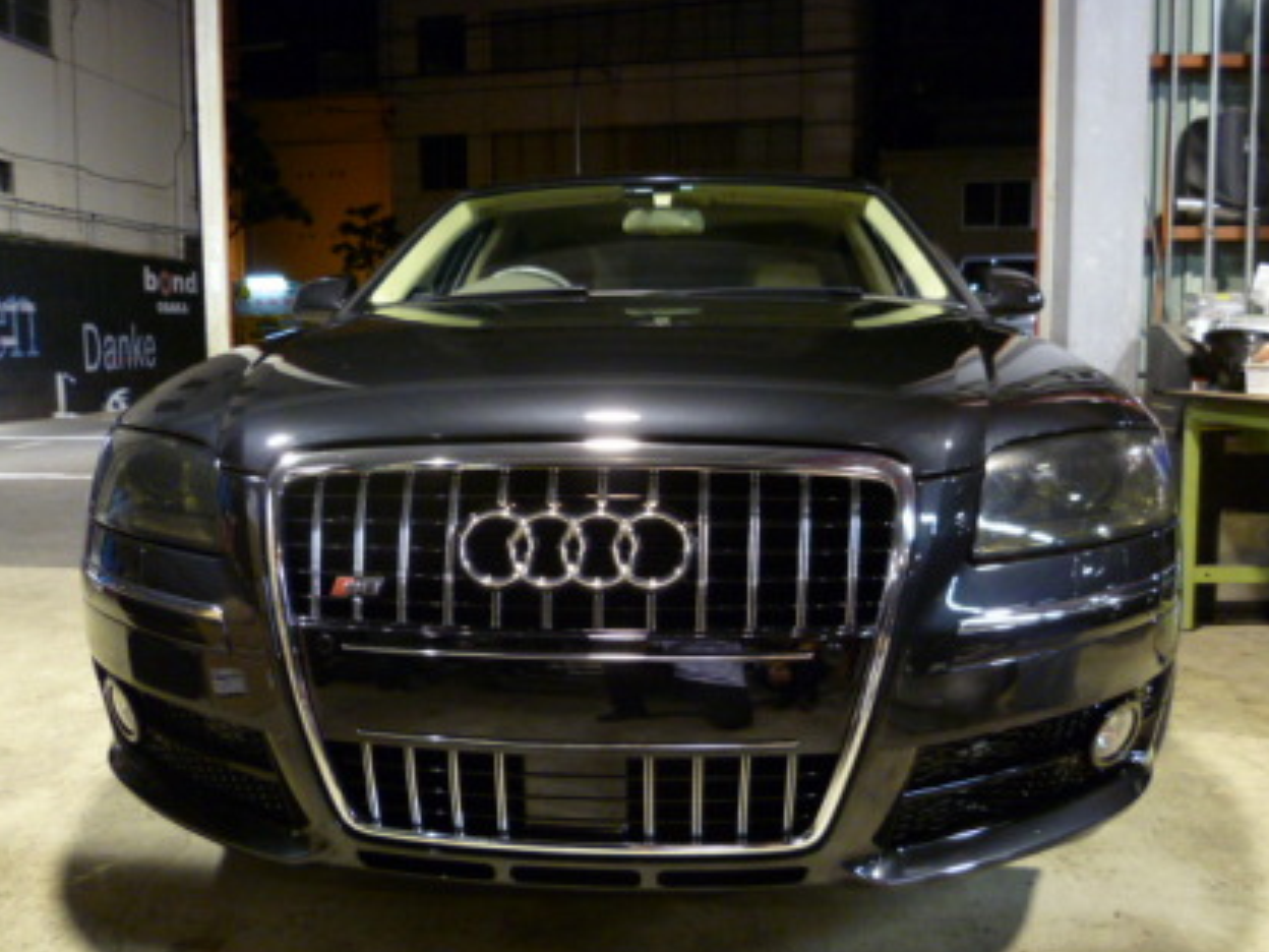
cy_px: 482
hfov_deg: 58.3
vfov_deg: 45.4
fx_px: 1136
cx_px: 622
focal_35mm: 31
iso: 400
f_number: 2.9
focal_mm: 5.4
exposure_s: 1/13
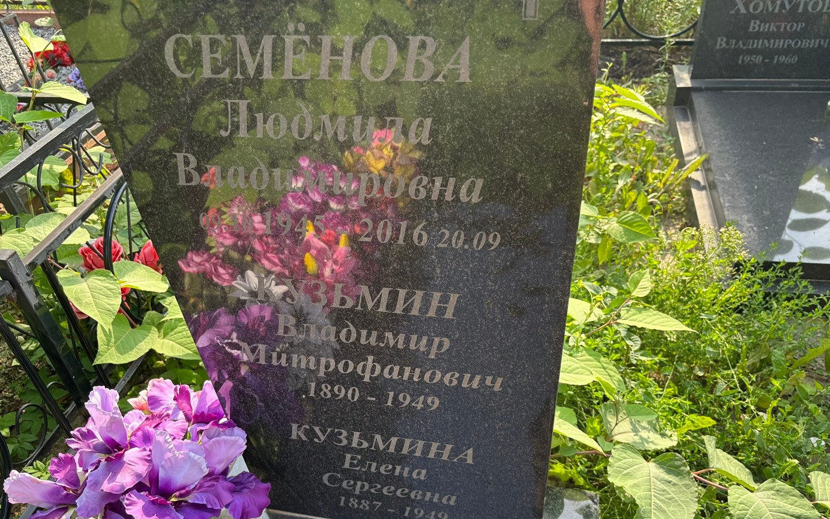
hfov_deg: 66.5
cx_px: 418
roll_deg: +4.5
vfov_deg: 44.3
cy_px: 315
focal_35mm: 28
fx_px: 633
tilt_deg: -42.8
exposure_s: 1/198
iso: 40
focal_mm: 5.96
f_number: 1.6
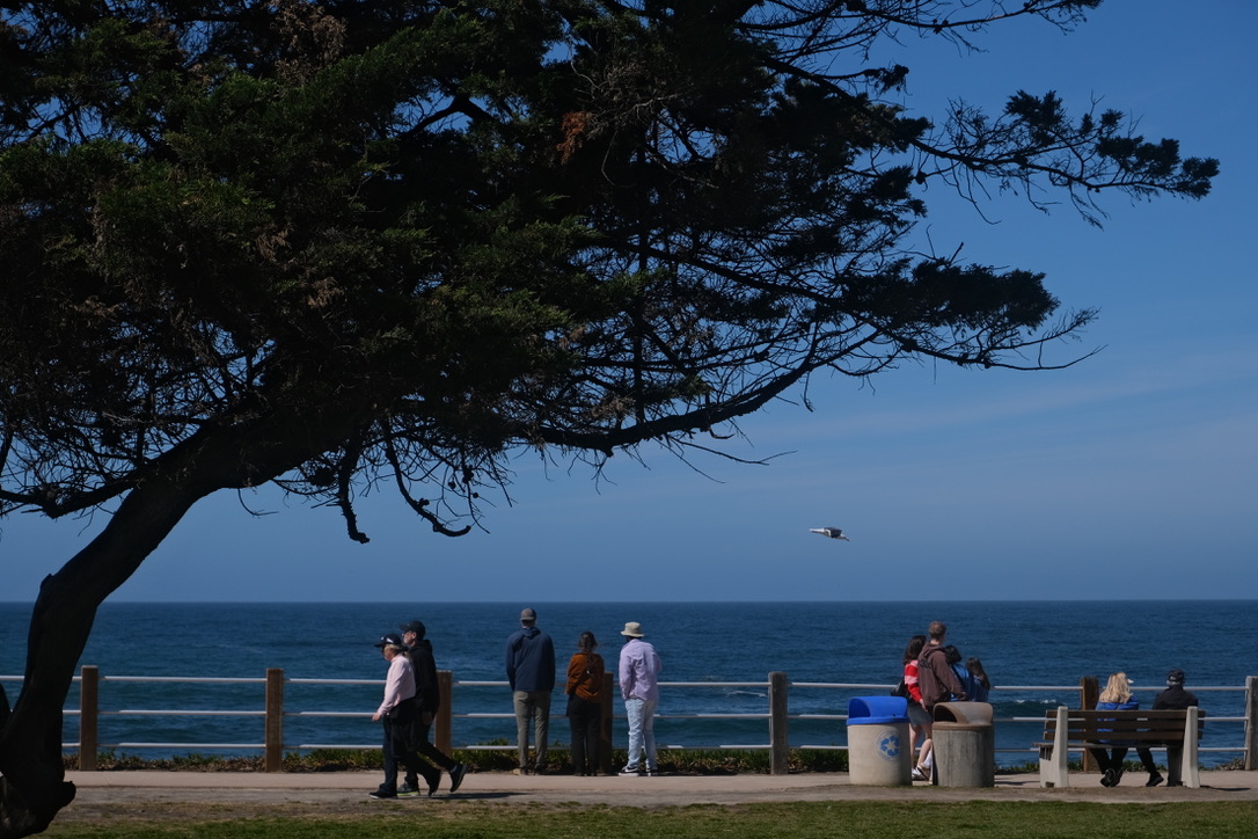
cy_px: 420
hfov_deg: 29.7
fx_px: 2376
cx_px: 629
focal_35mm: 68
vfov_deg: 20.0
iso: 320
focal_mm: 45
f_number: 6.4
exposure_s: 1/2400
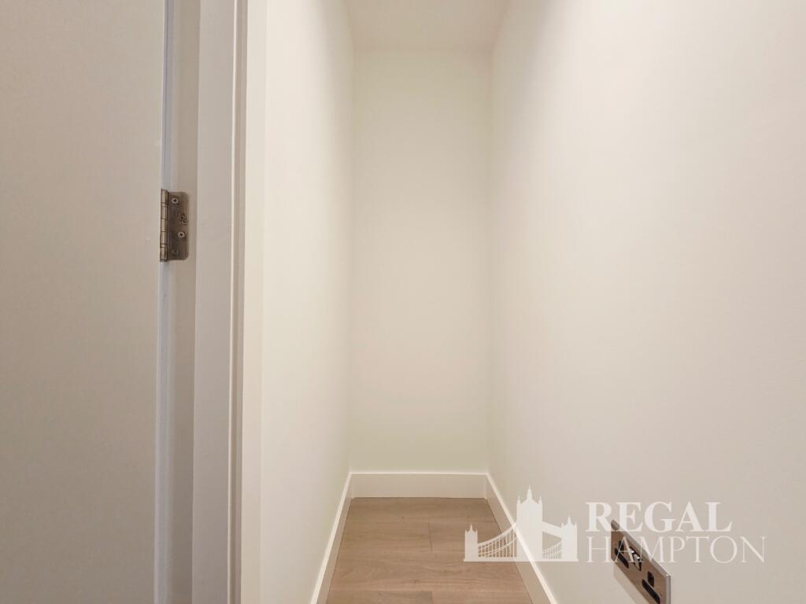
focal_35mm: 13
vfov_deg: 89.9
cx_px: 403
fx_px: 303
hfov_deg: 106.2
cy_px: 302
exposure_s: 1/100
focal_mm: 2.2
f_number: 2.2
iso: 160
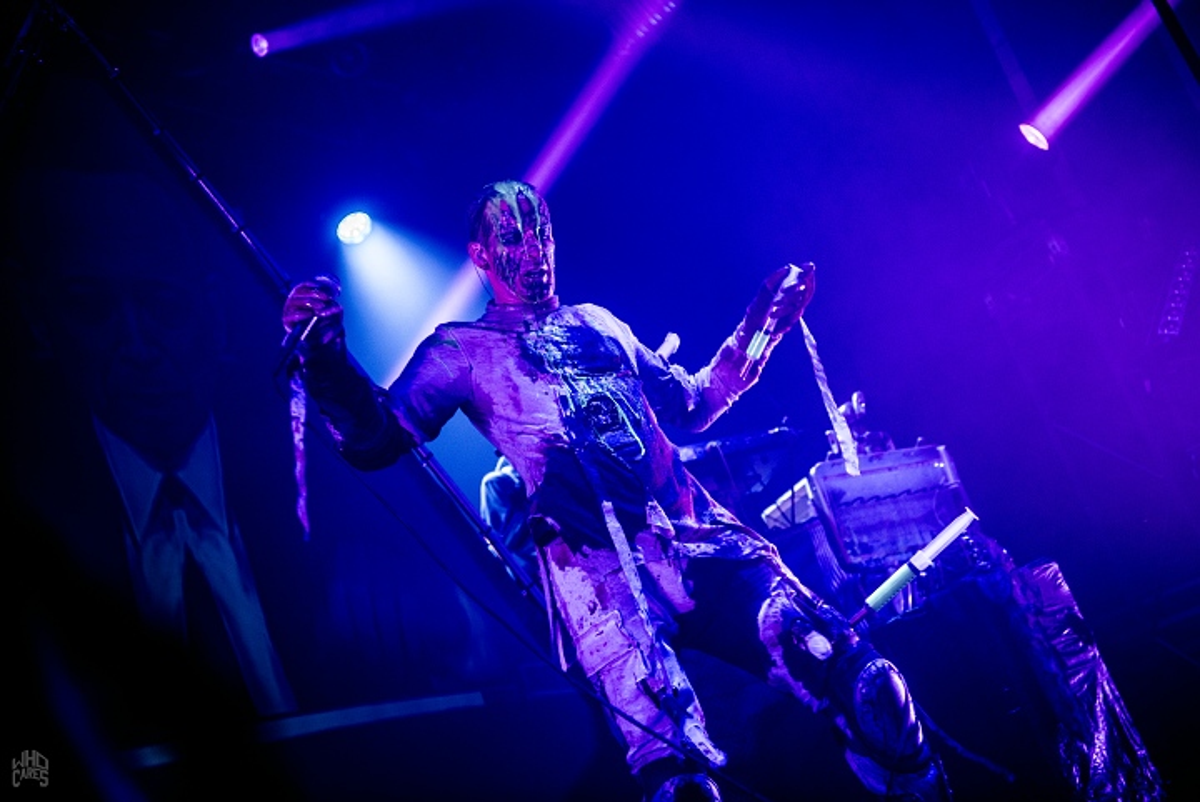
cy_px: 401
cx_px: 600
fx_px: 1601
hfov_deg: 41.1
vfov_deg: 28.1
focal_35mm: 48
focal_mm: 48
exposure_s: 1/80
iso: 500
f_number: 2.8
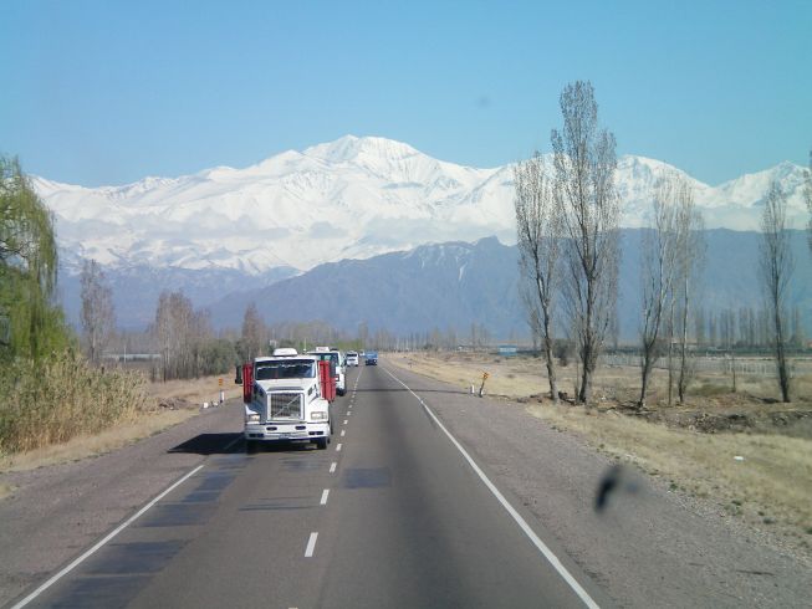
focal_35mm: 114
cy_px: 304
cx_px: 406
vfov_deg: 13.0
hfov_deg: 17.3
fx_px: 2675
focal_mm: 18.9
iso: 64
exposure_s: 1/320
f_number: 5.9
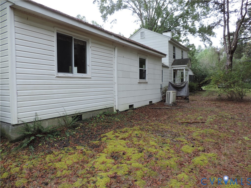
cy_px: 94
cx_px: 126
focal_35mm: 24
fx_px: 174
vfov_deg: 56.8
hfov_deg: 71.6
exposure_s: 1/80
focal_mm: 4.3
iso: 80
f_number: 3
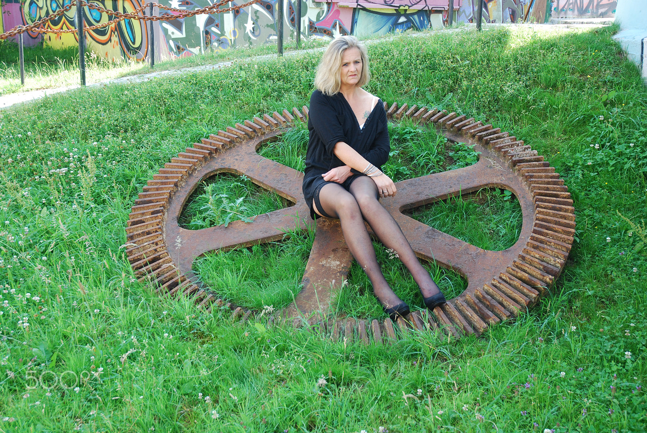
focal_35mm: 44
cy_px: 216
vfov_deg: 30.9
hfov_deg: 44.9
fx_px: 783
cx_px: 324
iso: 200
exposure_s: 1/80
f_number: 4.5
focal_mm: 29
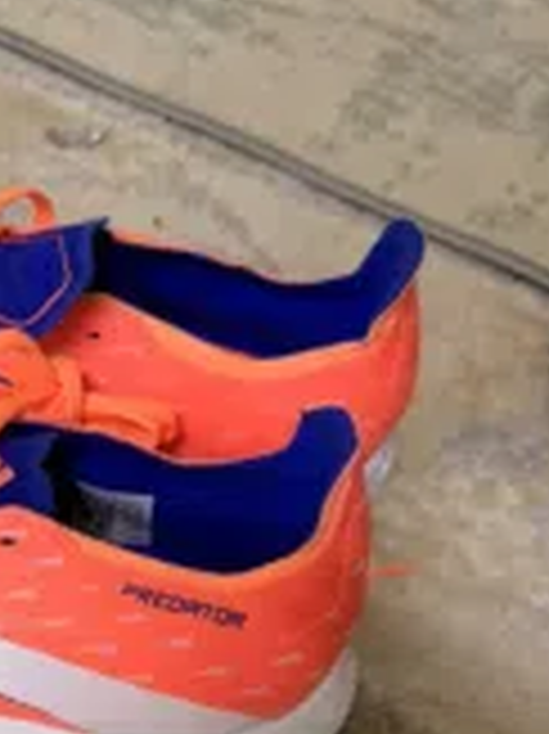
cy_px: 720
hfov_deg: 23.0
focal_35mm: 59
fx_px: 1249
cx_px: -90
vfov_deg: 30.6
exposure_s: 1/50
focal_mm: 6.76
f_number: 1.78
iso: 320
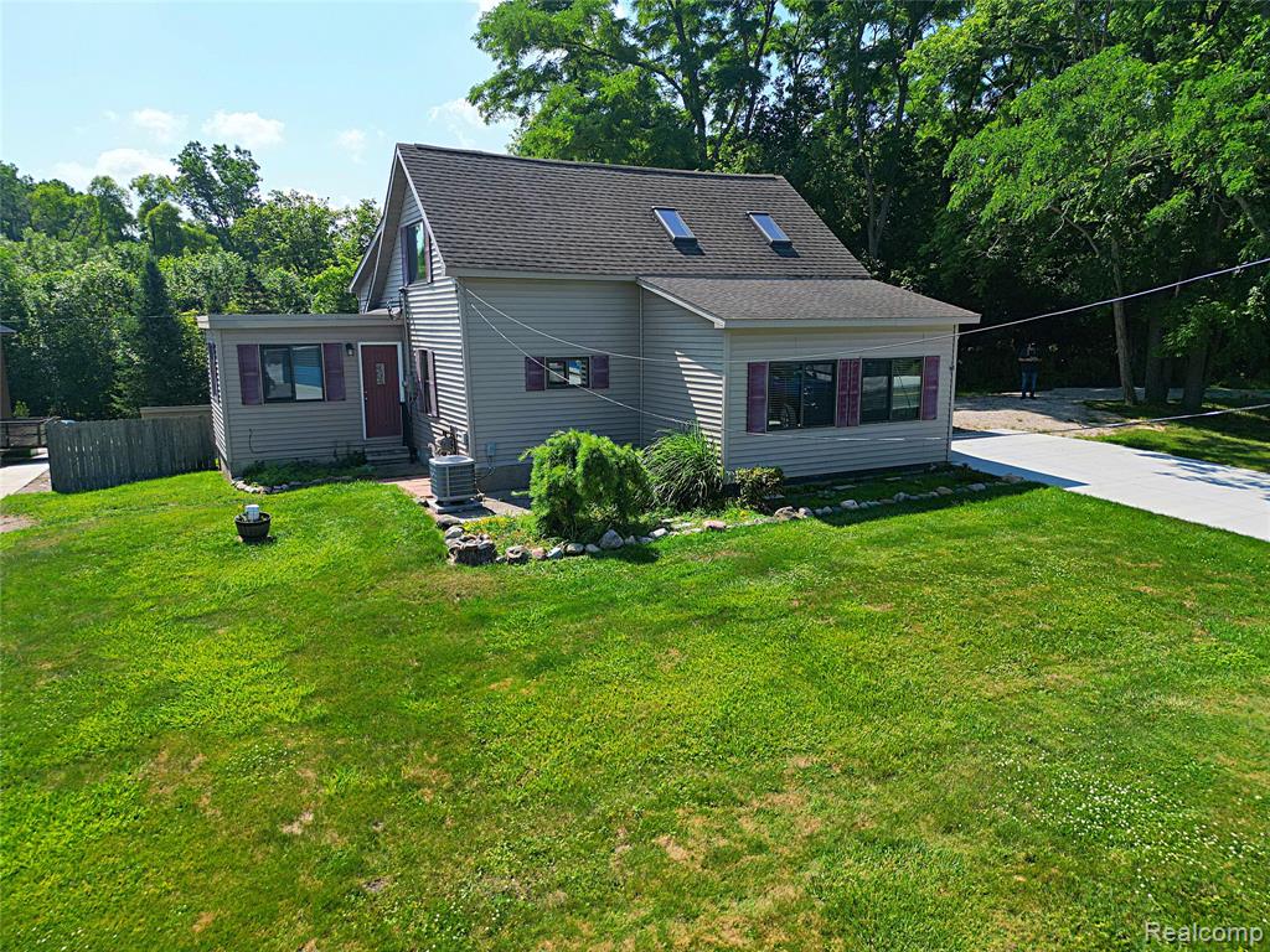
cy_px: 476
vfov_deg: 56.8
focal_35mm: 24
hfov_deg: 71.6
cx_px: 635
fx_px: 881
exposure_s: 1/2500
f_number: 1.7
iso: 200
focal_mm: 6.7
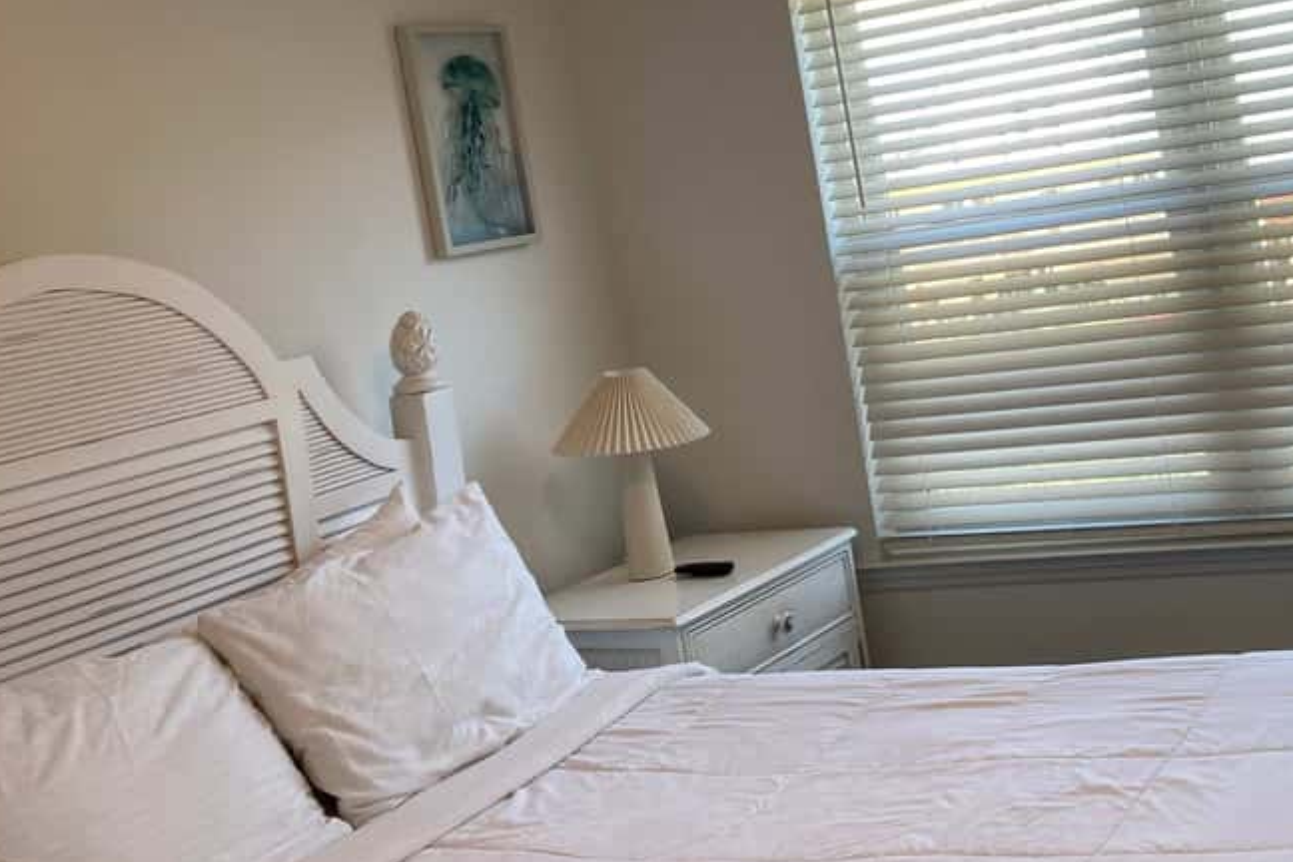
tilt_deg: -2.0
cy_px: 217
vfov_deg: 28.8
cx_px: 996
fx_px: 1652
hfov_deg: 41.3
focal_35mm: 46
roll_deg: +10.6
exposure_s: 1/120
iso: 32
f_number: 1.8
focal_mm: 3.99
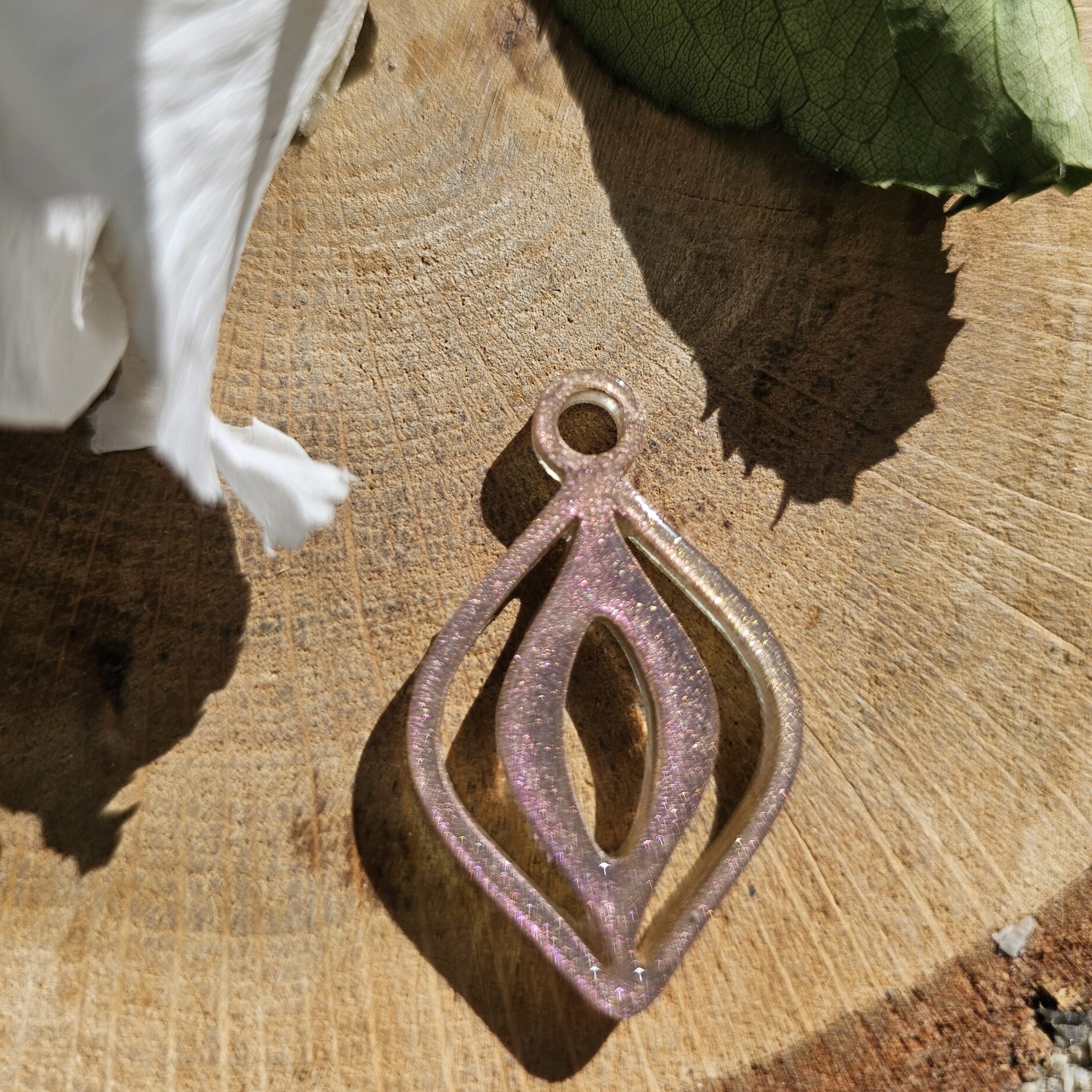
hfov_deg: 57.3
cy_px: 443
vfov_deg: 56.9
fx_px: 999
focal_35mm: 28
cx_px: 529
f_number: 1.7
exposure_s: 1/1429
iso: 16
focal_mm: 6.3
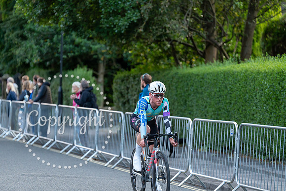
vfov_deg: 8.8
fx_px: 1240
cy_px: 96
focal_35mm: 156
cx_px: 143
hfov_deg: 13.2
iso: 1250
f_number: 2.8
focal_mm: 156
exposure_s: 1/1000
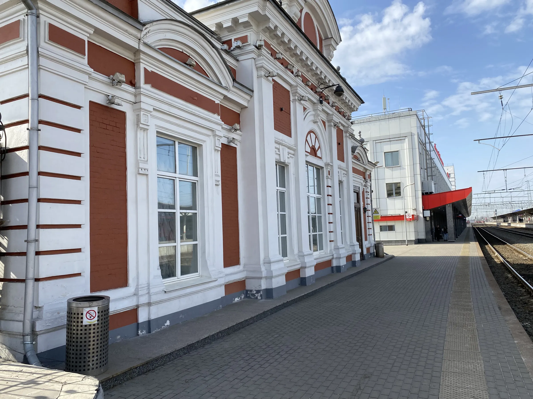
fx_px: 400
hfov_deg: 67.3
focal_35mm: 26
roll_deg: +0.9
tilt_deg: +6.6
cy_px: 200
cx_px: 266
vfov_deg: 53.1
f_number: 1.8
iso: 32
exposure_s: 1/1678
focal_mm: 4.25
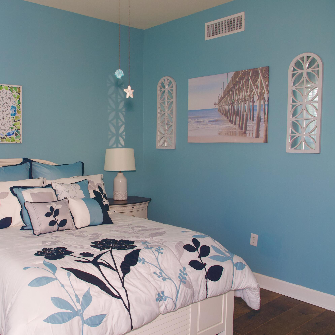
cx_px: 94
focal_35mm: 33
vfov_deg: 50.2
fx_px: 357
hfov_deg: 48.7
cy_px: 167
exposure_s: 1/100
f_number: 5.6
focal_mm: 17
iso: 400
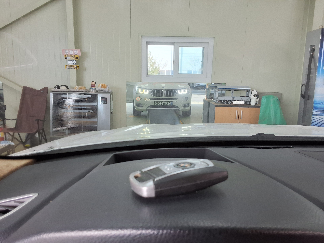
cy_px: 122
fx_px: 262
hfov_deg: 63.4
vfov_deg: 49.7
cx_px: 162
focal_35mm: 28
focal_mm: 2.91
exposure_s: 1/120
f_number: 1.9
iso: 64
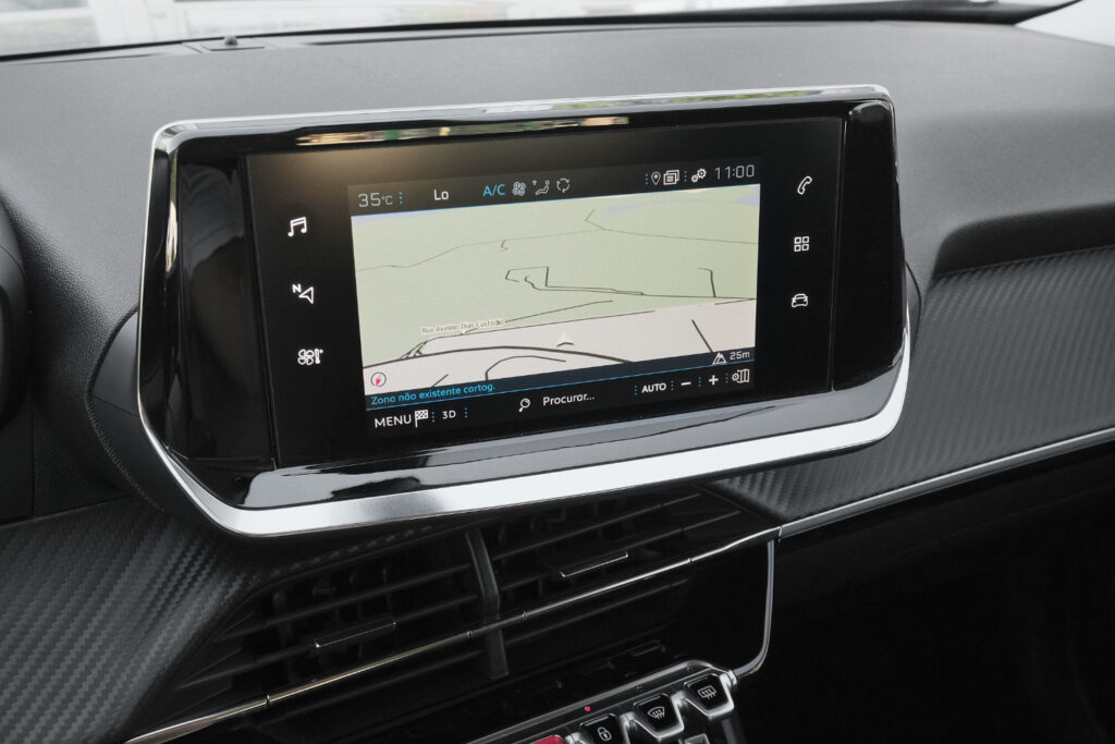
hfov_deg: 54.4
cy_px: 372
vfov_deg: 37.9
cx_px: 558
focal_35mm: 35
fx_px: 1084
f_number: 9
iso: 2000
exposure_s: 1/100
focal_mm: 23.5
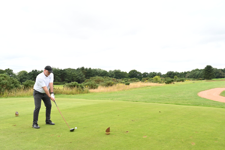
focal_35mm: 34
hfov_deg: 56.5
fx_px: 209
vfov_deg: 39.4
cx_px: 112
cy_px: 75
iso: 400
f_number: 13
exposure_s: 1/125
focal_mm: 33.5
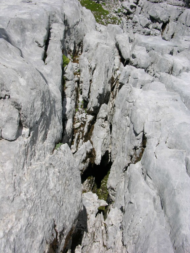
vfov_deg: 52.6
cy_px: 126
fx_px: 256
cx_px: 95
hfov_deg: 40.7
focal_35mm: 35
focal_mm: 8.9
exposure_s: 1/285
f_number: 7.1
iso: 50
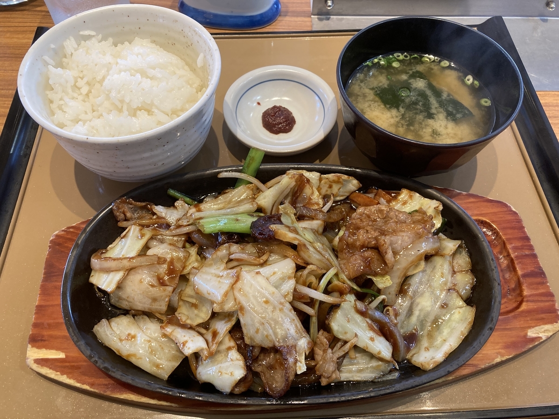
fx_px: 452
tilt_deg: -58.0
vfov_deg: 49.7
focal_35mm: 28
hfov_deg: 63.4
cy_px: 210
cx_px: 280
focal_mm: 3.99
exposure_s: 1/74
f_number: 1.8
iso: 80
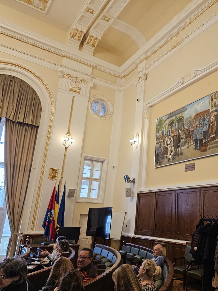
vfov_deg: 58.3
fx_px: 260
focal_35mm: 31
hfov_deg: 43.9
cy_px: 145
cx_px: 166
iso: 400
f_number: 1.7
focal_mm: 6.3
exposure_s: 1/100
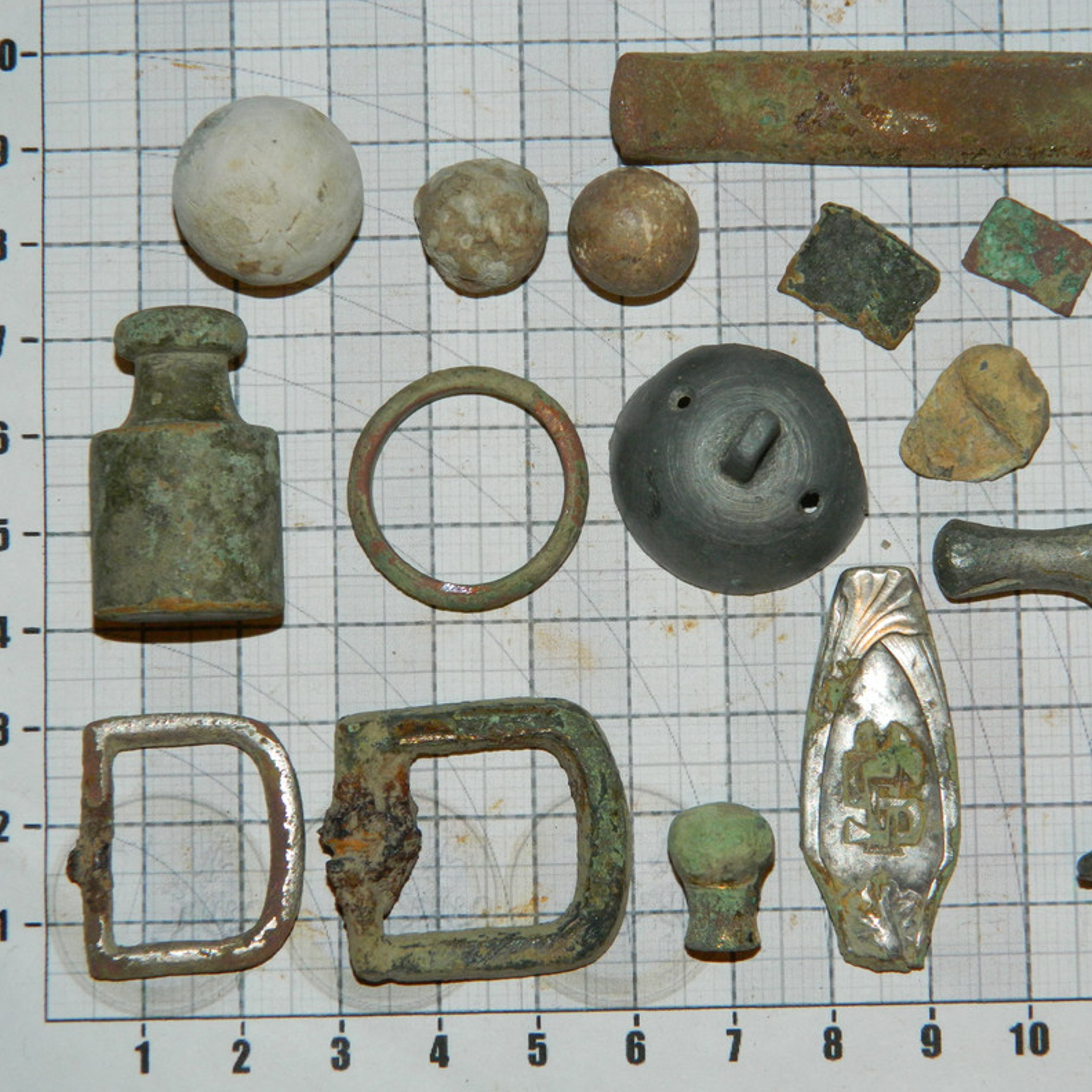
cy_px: 549
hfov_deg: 17.4
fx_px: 3569
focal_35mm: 100
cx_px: 634
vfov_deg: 17.4
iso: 200
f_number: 4.2
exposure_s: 1/50
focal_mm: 15.1
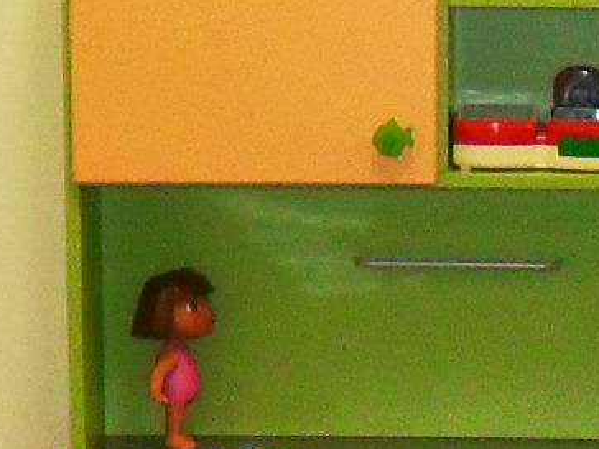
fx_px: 4309
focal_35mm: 249
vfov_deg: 5.5
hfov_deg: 7.9
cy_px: 1436
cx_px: 423
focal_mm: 6.2
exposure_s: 1/45
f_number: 2.8
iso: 160
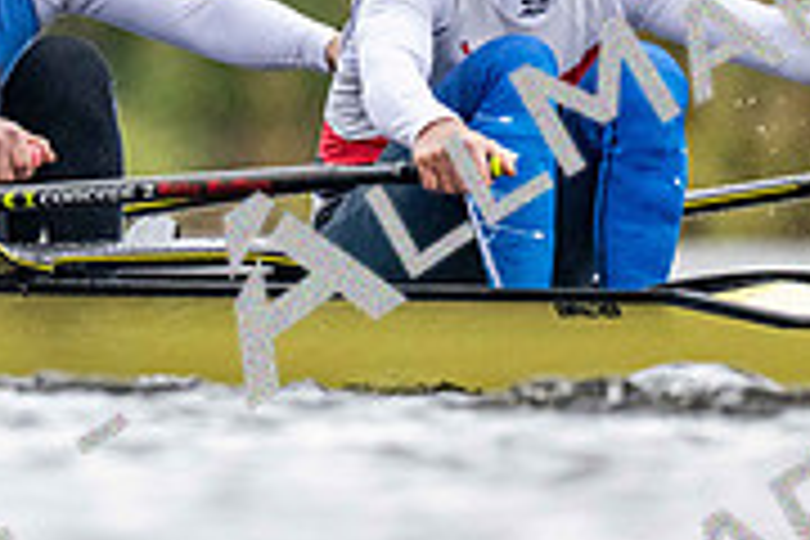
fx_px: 43377
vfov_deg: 0.7
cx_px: -162
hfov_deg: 1.1
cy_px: -20
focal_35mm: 1928
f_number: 4
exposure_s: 1/2500
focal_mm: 600
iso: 4000
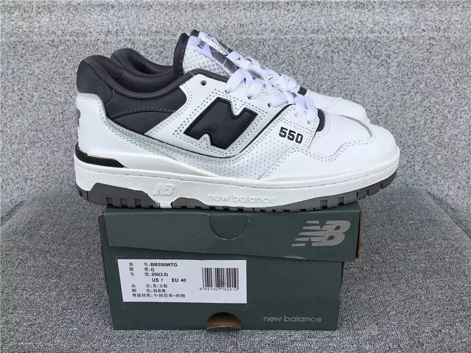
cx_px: 236
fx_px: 422
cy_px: 176
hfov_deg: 58.4
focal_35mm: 31
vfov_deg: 45.4
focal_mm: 3.3
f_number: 2.4
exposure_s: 1/627
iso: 25
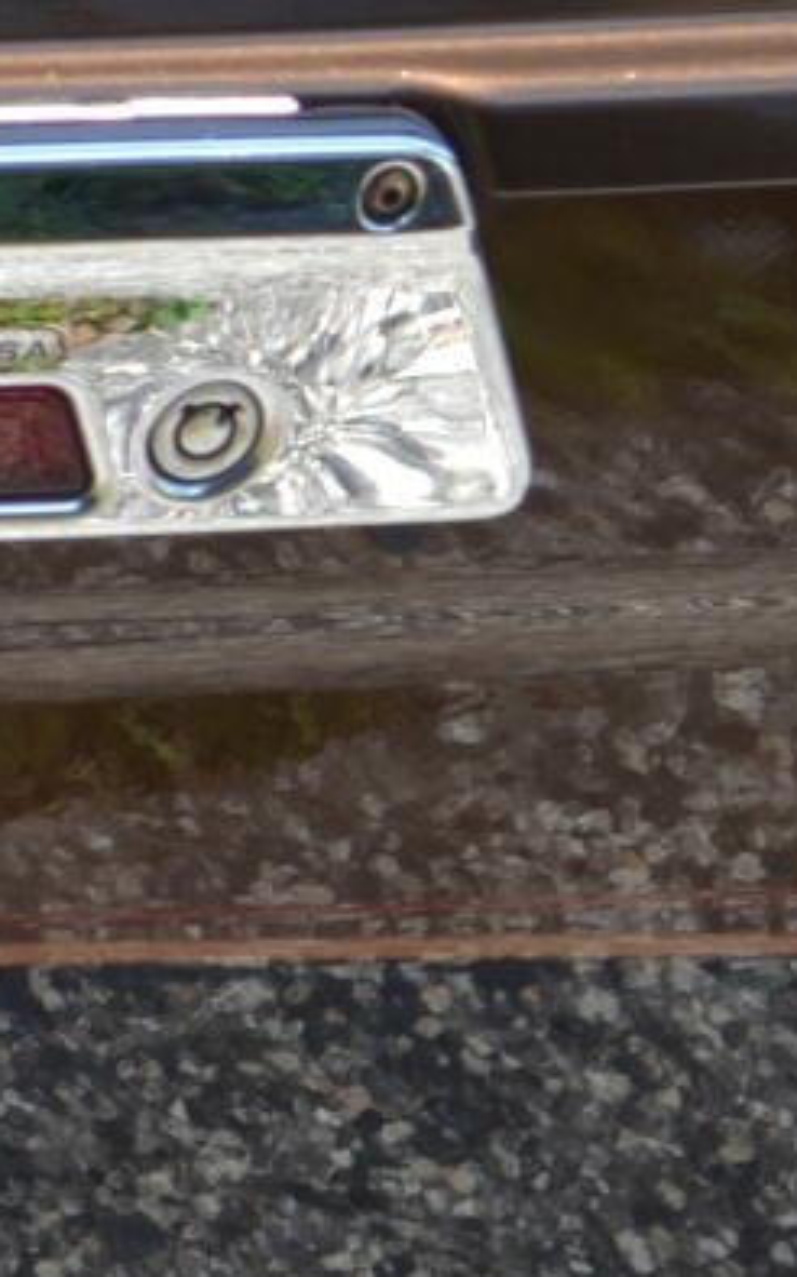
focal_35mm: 427
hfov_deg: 3.1
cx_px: -557
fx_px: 14836
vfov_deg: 4.9
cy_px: 523
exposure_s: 1/160
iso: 100
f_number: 5.6
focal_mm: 55
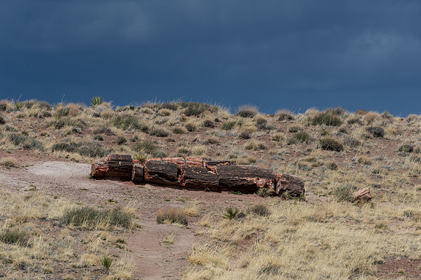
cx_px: 210
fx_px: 4558
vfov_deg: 3.5
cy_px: 140
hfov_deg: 5.3
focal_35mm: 390
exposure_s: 1/1000
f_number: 10
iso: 280
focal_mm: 390
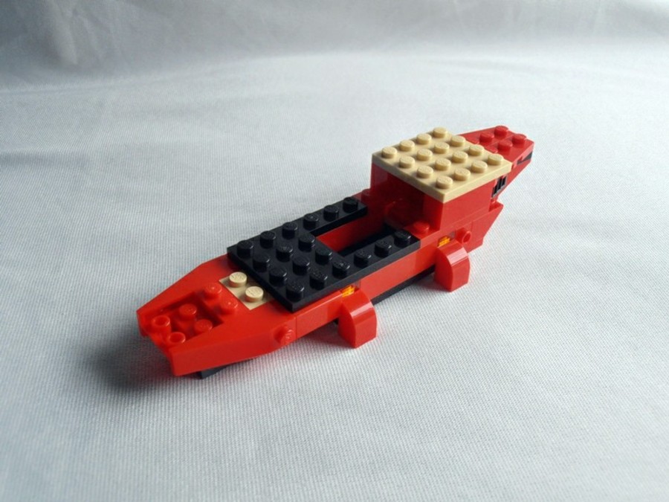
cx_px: 334
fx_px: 715
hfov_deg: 50.1
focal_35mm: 37
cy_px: 251
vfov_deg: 38.7
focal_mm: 6.61
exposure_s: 1/125
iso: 80
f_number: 3.9
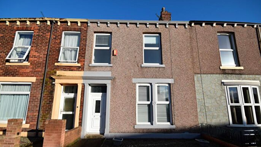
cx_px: 130
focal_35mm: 16
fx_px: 111
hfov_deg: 99.4
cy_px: 85
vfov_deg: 66.7
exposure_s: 1/400
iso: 200
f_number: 10
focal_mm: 10
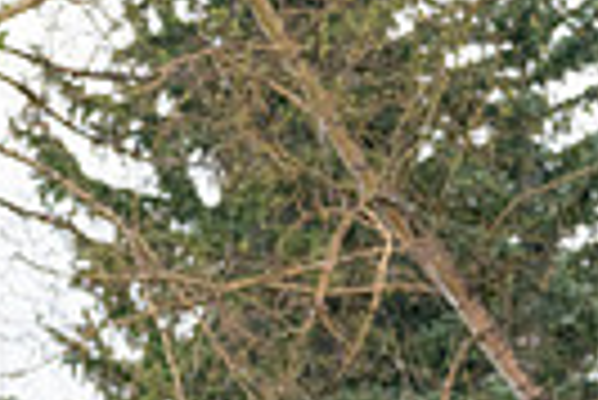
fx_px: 12971
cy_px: 847
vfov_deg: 1.8
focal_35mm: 780
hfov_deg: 2.6
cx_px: 54
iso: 2000
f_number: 5.6
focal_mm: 179
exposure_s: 1/1250
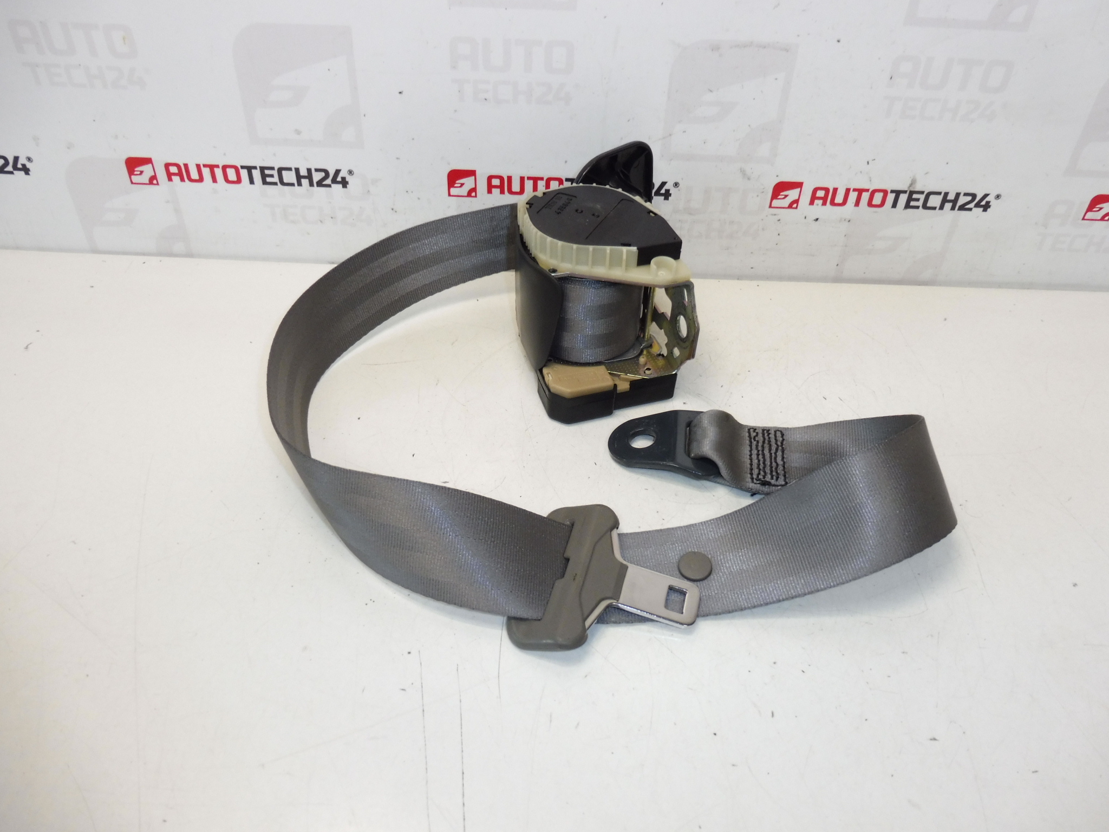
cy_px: 416
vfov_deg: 56.8
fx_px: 769
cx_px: 554
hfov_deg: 71.6
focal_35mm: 24
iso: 200
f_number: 3.5
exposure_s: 1/60
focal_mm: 4.3
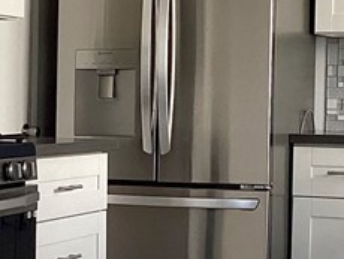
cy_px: 166
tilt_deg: -3.9
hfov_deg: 14.2
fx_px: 1373
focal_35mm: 138
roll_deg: -2.9
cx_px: 96
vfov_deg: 10.8
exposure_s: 1/60
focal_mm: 3.3
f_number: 2.4
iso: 100
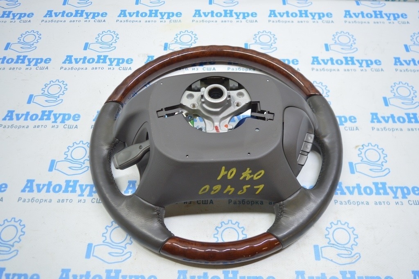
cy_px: 140
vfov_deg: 43.5
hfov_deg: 62.0
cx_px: 210
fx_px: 349
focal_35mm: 30
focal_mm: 20
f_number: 3.8
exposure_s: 1/50
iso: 400
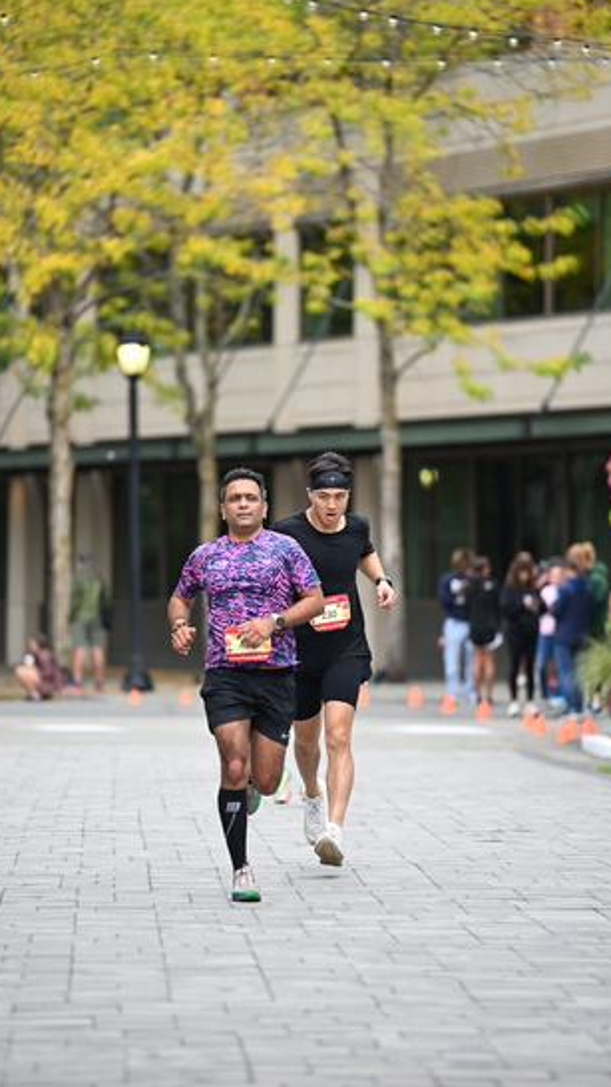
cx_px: 306
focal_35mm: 211
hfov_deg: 5.8
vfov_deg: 10.2
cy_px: 542
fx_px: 6079
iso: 640
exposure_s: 1/1600
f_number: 2.8
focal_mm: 200
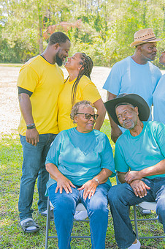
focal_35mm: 53
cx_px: 105
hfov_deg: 25.4
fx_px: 365
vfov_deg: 37.5
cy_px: 133
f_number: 4
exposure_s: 1/125
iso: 250
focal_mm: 40
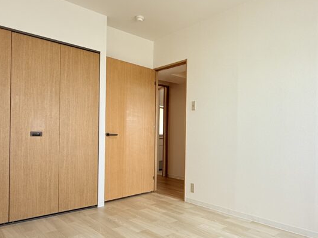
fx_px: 248
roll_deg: -1.4
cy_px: 136
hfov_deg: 61.8
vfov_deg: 51.2
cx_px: 237
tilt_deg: -1.4
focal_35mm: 27
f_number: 2.2
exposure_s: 1/99
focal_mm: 2.22
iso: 64
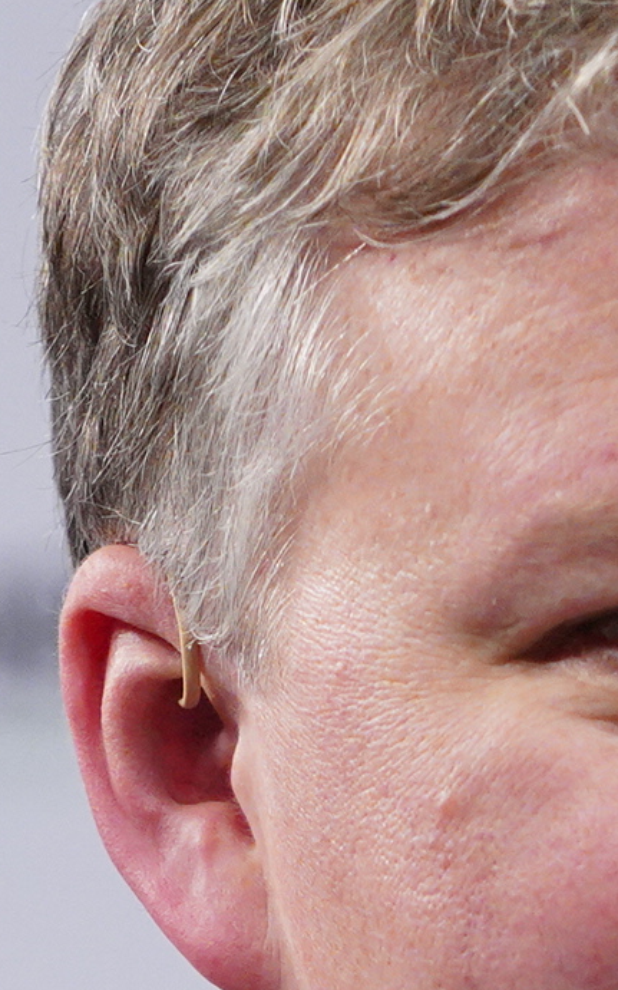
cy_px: 1519
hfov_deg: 0.9
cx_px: 288
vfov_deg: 1.5
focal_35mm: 1404
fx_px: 37851
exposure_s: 1/500
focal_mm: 200
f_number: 2.8
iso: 2000
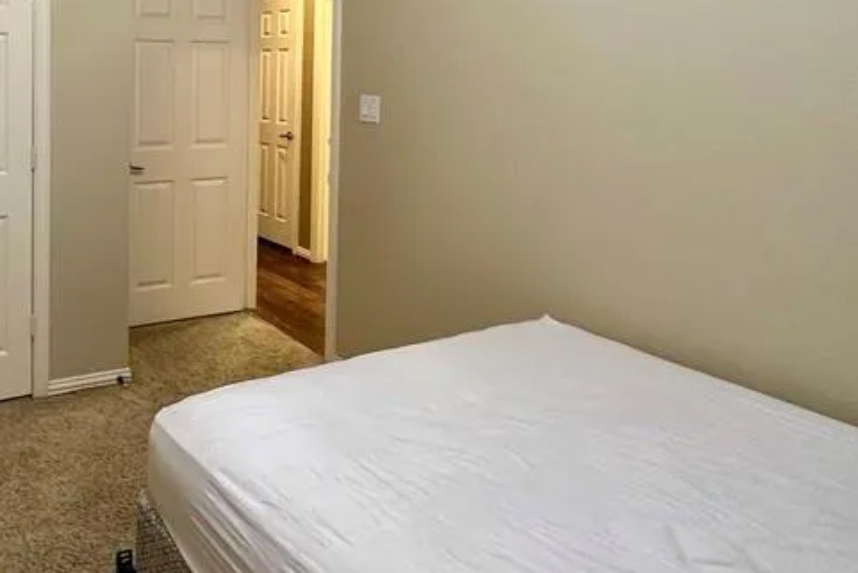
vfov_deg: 40.4
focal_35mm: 31
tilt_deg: -2.9
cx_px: 148
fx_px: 739
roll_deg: -1.1
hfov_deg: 55.2
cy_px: 104
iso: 320
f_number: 2.2
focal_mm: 2.22
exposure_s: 1/60
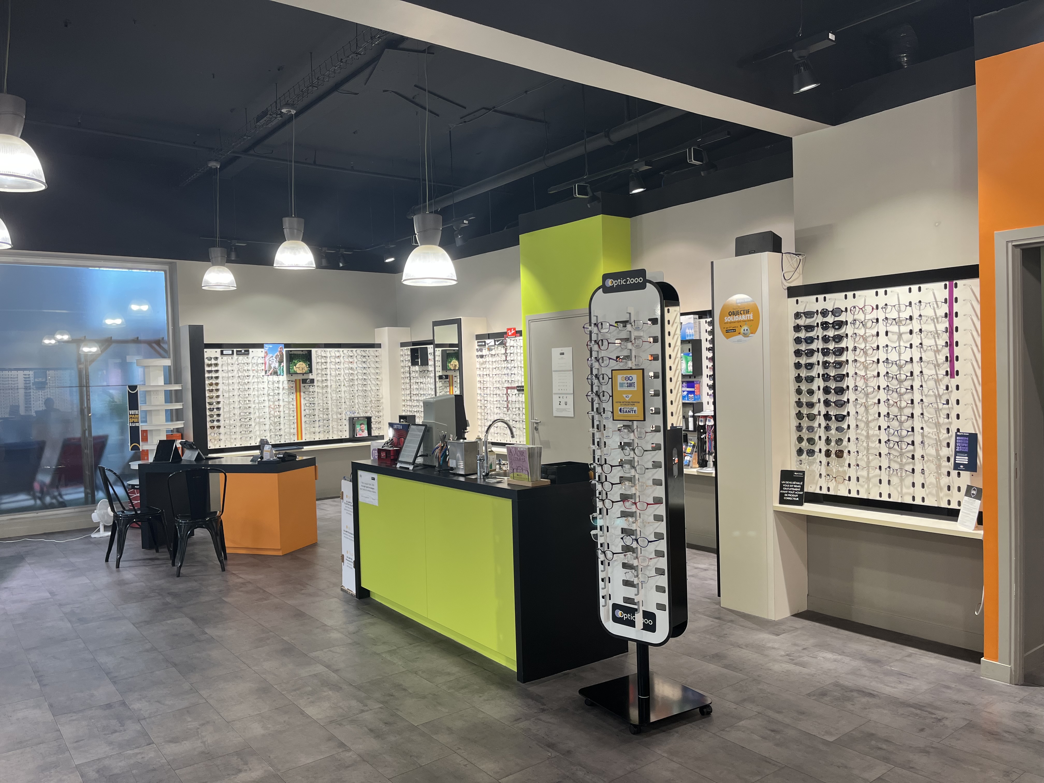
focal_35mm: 26
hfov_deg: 67.3
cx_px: 522
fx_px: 784
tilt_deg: -2.7
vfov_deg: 53.1
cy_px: 392
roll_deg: +1.8
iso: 50
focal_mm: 5.1
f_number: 1.6
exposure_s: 1/100
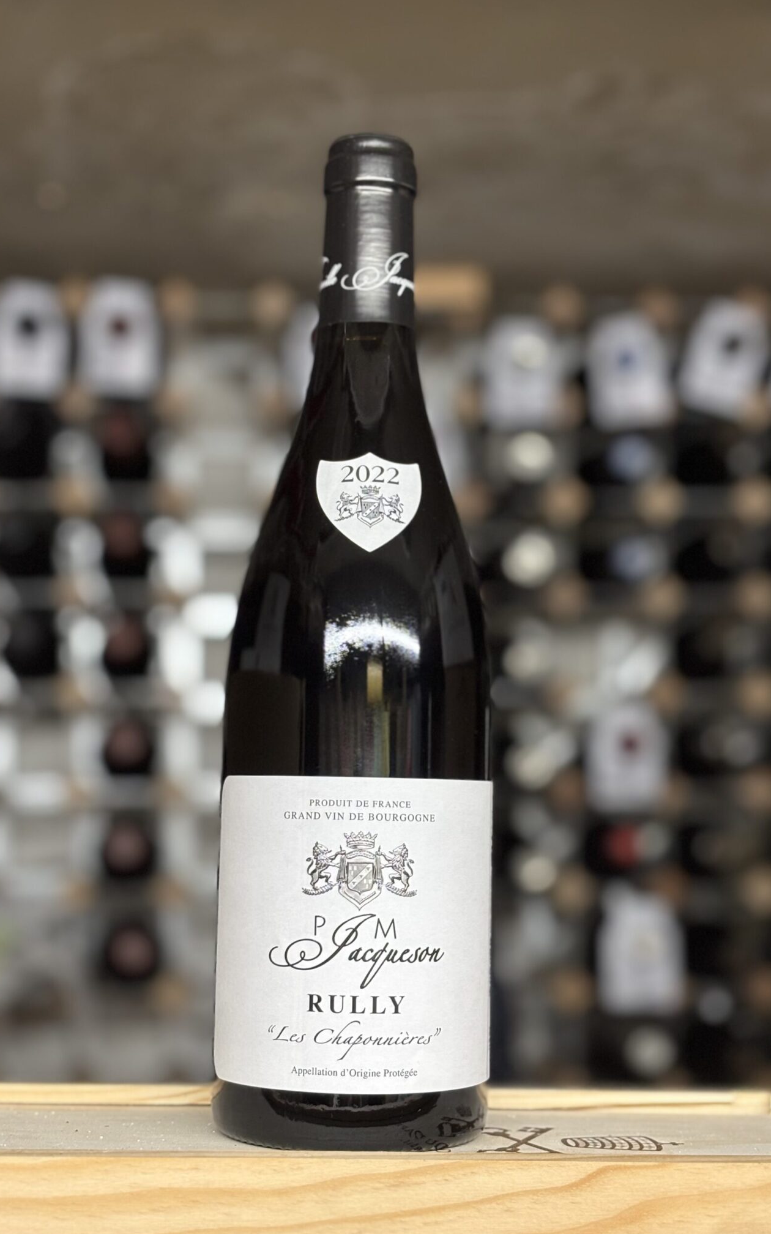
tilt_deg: +6.1
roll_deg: +0.4
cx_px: 365
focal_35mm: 56
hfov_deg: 23.1
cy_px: 615
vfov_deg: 36.3
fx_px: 1883
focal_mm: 5.96
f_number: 1.6
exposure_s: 1/50
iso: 160
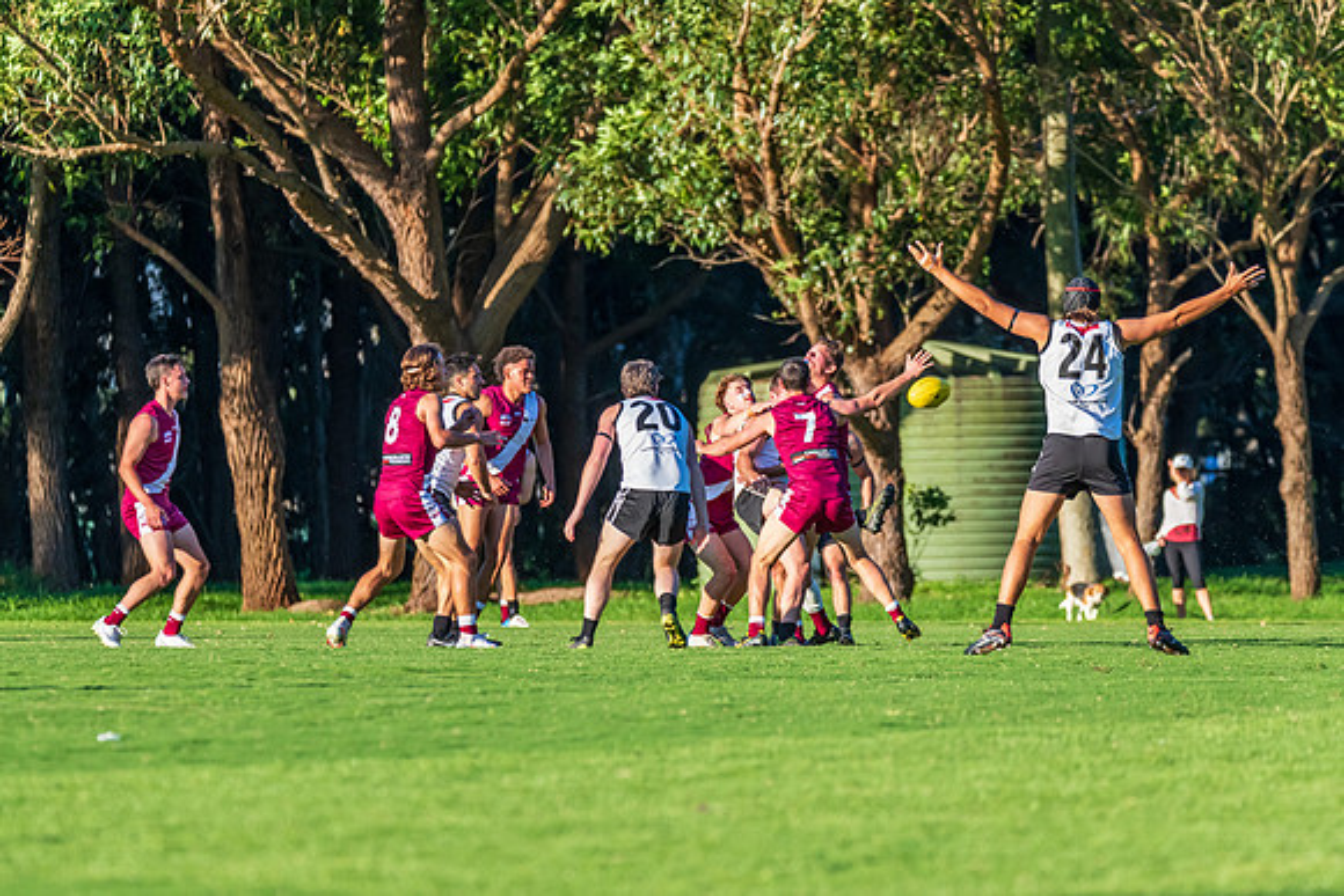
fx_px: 11769
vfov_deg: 4.4
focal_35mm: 315
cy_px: 456
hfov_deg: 6.5
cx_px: 697
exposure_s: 1/1600
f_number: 6.3
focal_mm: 300
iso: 1000
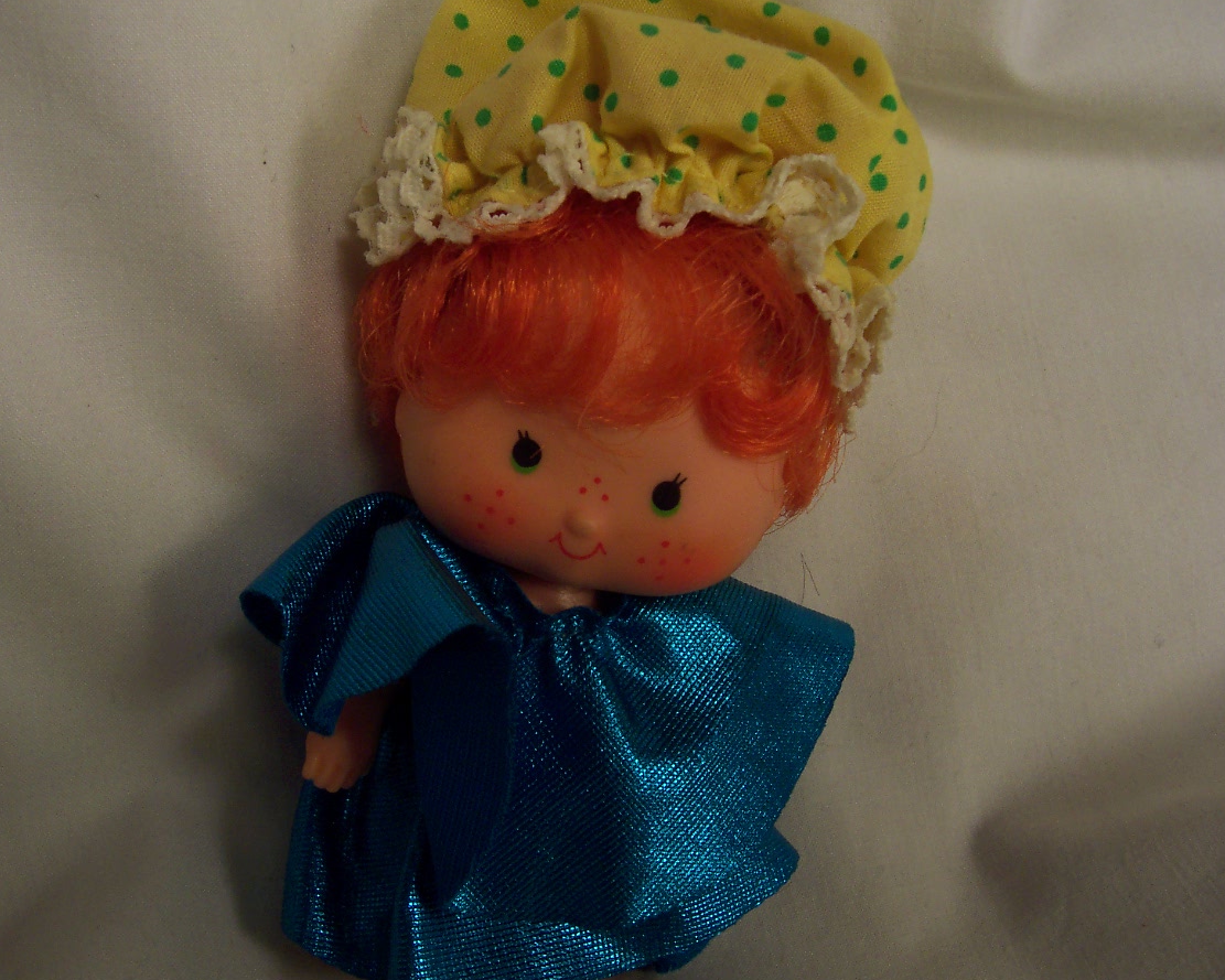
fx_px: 1414
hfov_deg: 46.8
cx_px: 573
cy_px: 495
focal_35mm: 39
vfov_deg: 38.2
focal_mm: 5.6
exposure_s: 1/125
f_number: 5.6
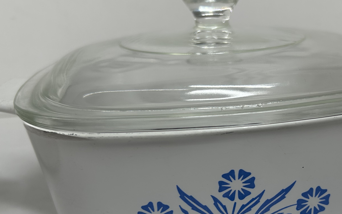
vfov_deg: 27.8
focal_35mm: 46
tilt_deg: -20.9
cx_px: 223
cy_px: 149
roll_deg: +2.0
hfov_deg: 43.0
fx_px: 429
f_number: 1.5
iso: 50
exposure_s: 1/452
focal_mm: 5.7
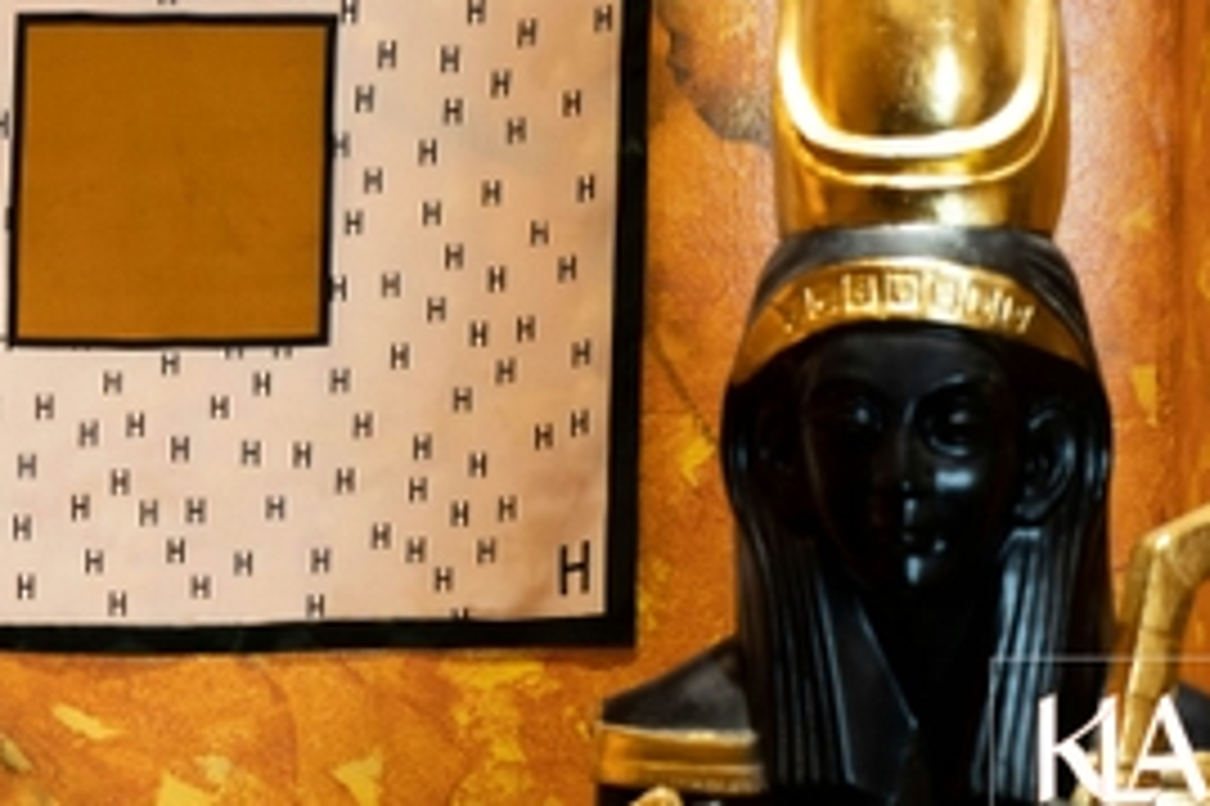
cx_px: 180
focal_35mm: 116
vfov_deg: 11.8
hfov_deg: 17.5
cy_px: 167
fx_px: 3896
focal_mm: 65
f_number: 4
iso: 640
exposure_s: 1/60
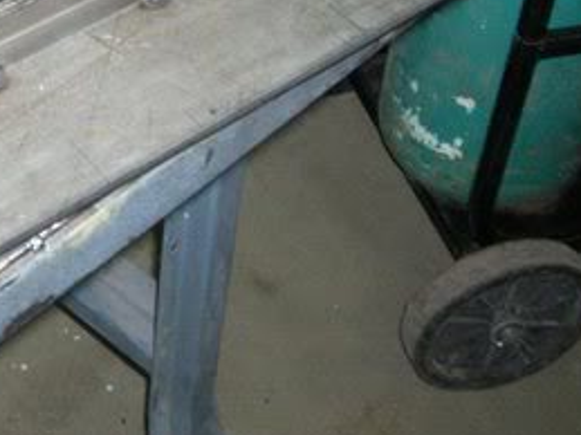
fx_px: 1493
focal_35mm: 89
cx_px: 2
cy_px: -72
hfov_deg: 21.3
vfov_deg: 16.0
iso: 140
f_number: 4.5
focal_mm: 5.9
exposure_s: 1/64
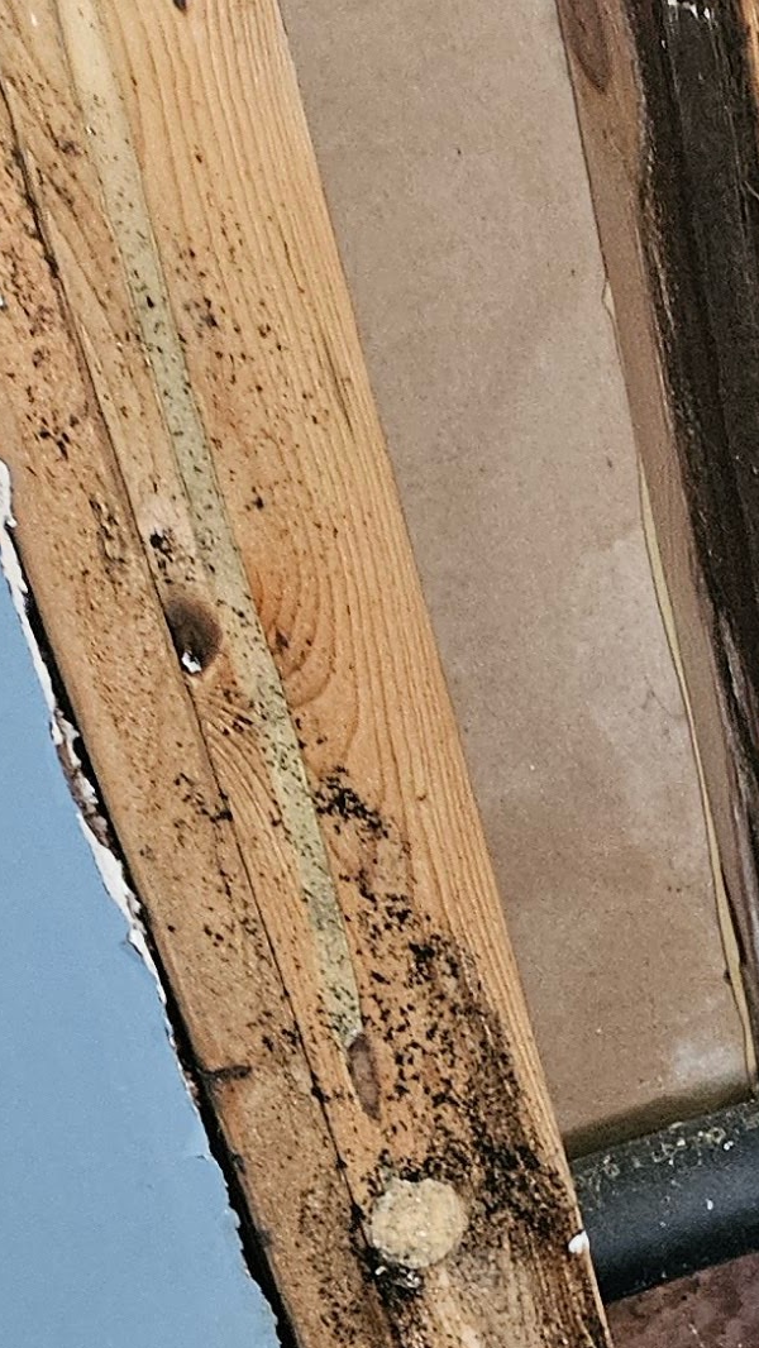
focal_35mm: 94
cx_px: 1617
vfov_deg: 17.8
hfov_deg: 11.4
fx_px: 3362
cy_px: 2487
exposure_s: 1/30
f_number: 1.8
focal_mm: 5.4
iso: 640
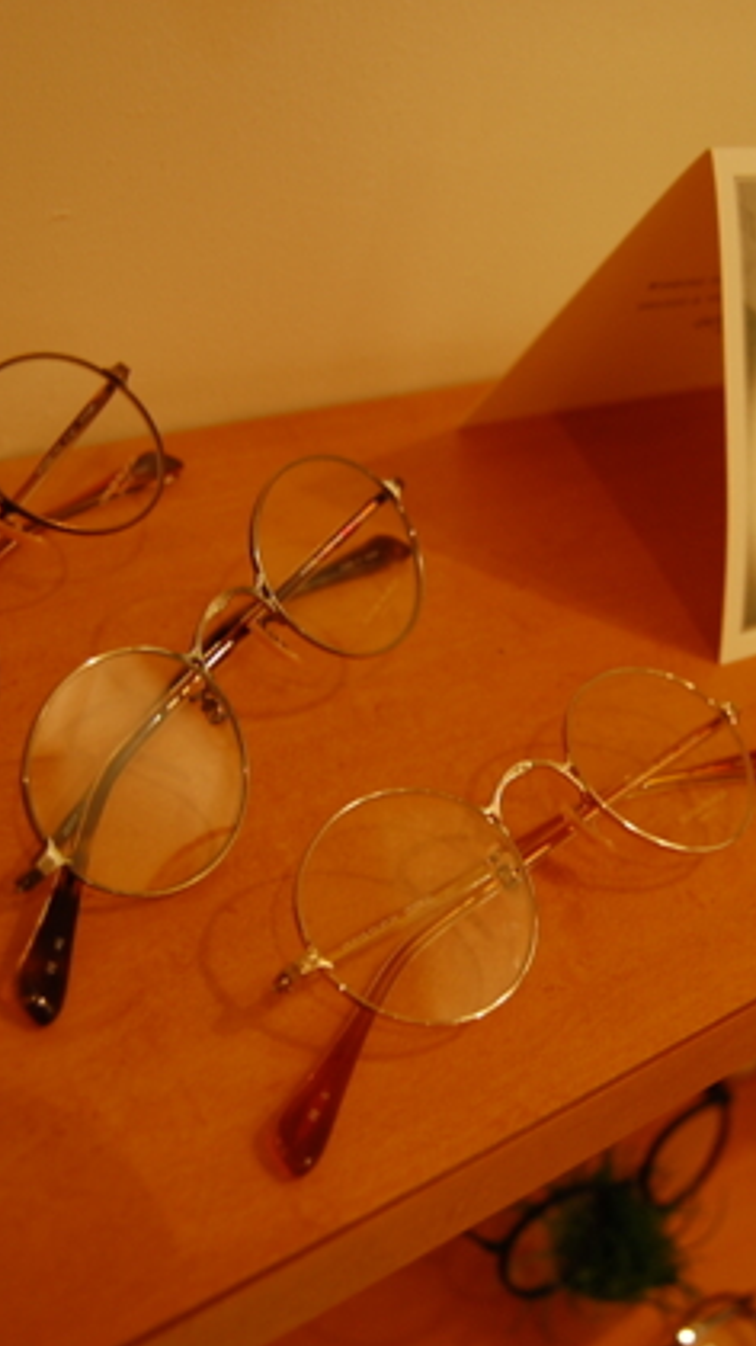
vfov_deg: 47.4
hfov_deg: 27.5
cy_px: 670
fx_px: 1534
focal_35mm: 43
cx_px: 503
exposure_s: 1/25
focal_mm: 18
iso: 200
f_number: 3.5
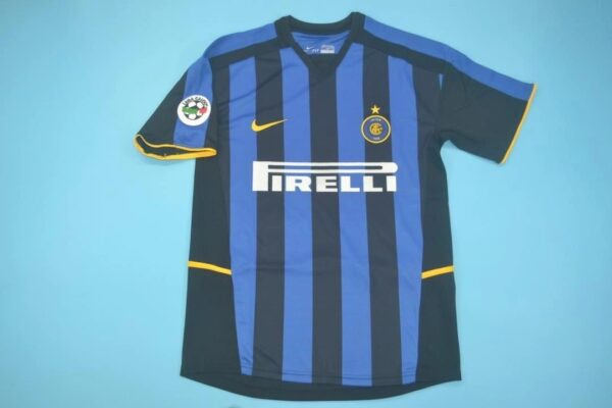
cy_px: 204
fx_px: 510
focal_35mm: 30
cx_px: 306
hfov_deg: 61.9
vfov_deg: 43.6
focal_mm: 20
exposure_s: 1/100
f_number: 3.8
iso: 200
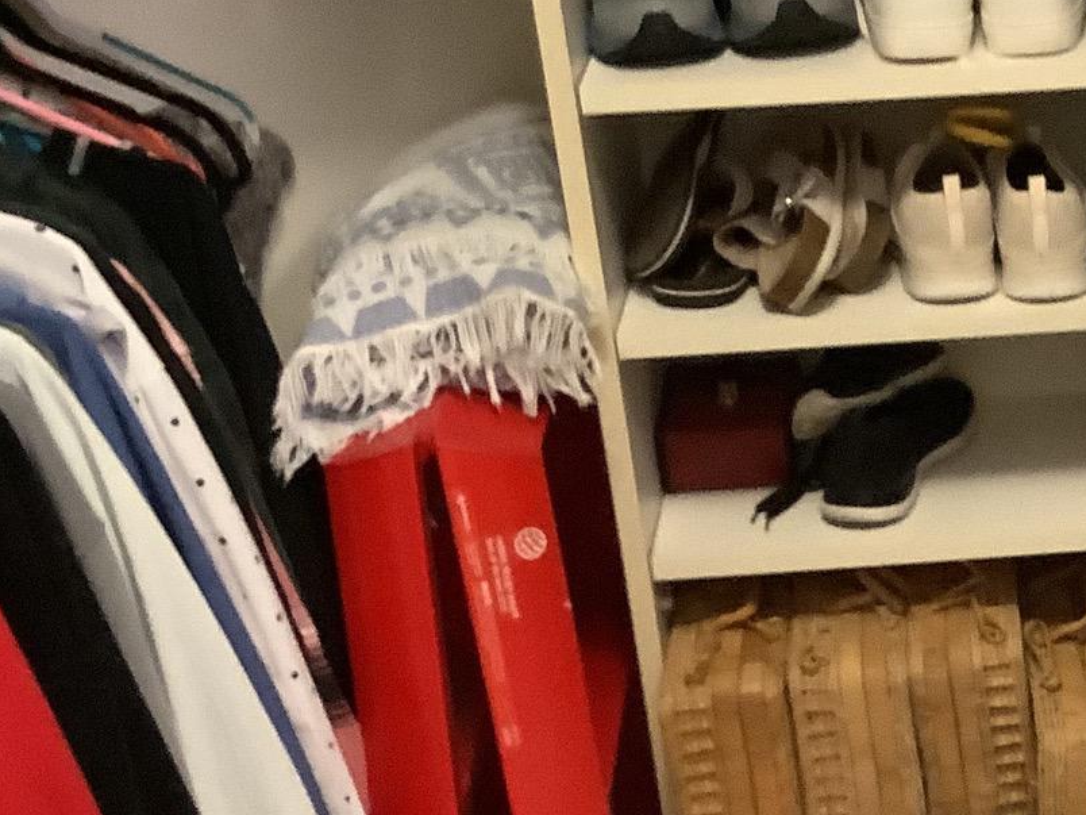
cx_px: 1164
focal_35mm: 79
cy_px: 664
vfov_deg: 18.5
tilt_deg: -31.0
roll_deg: +2.7
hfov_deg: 23.4
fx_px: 2478
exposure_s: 1/33
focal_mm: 3.3
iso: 400
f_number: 2.4
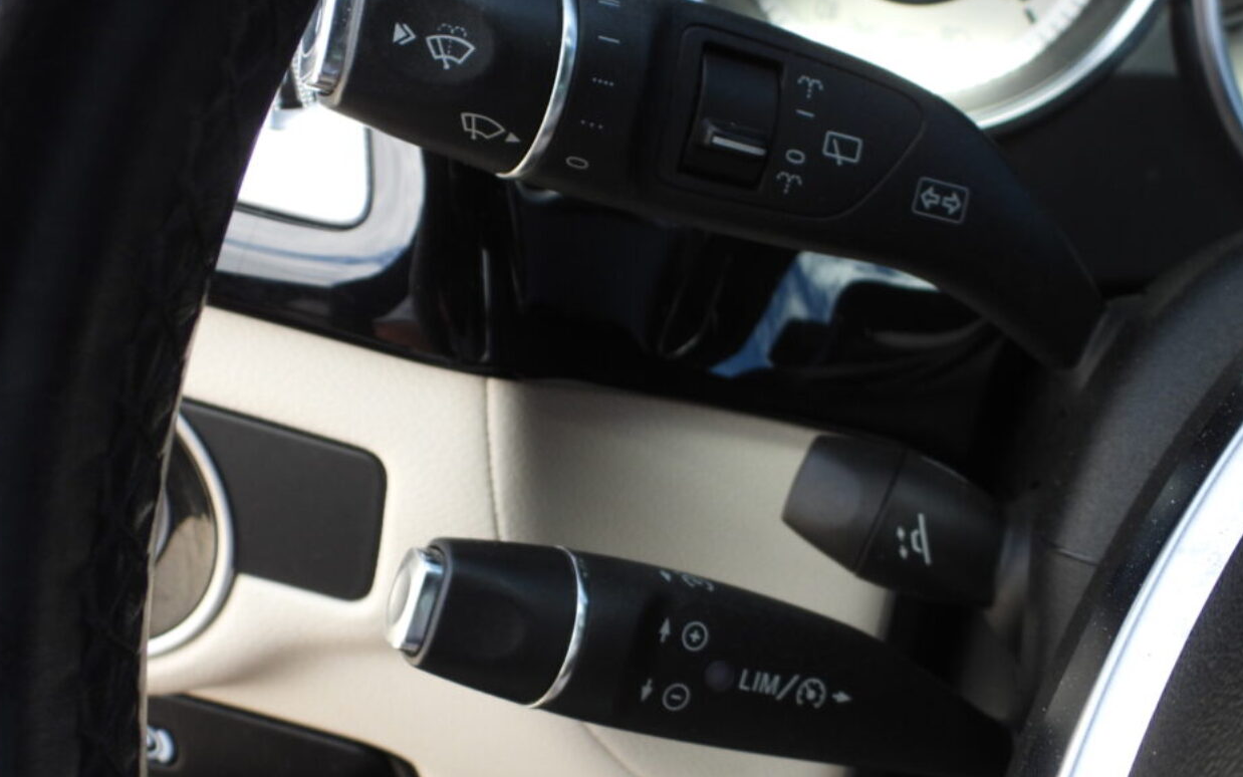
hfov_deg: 41.6
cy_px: 417
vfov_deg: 26.9
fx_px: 1626
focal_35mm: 48
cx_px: 742
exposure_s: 1/320
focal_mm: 6.3
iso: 100
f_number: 3.2
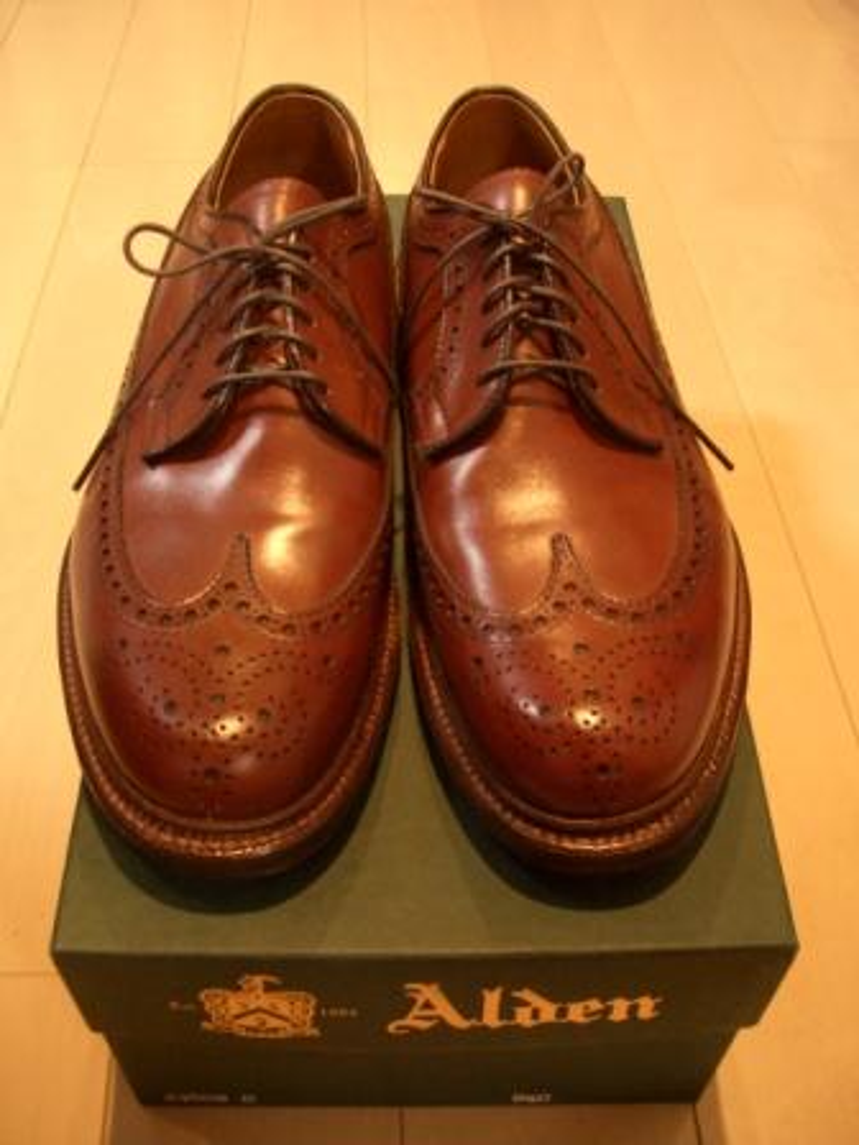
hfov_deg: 40.7
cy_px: 572
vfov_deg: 52.6
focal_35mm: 35
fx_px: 1158
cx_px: 430
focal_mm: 5.8
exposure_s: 1/8
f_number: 2.6
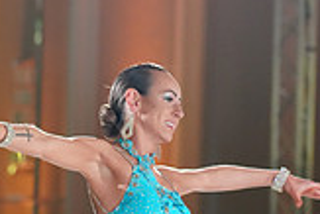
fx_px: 2909
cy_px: 312
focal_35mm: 327
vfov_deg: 4.2
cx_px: -28
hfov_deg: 6.3
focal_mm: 92
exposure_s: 1/400
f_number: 2.8
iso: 3200
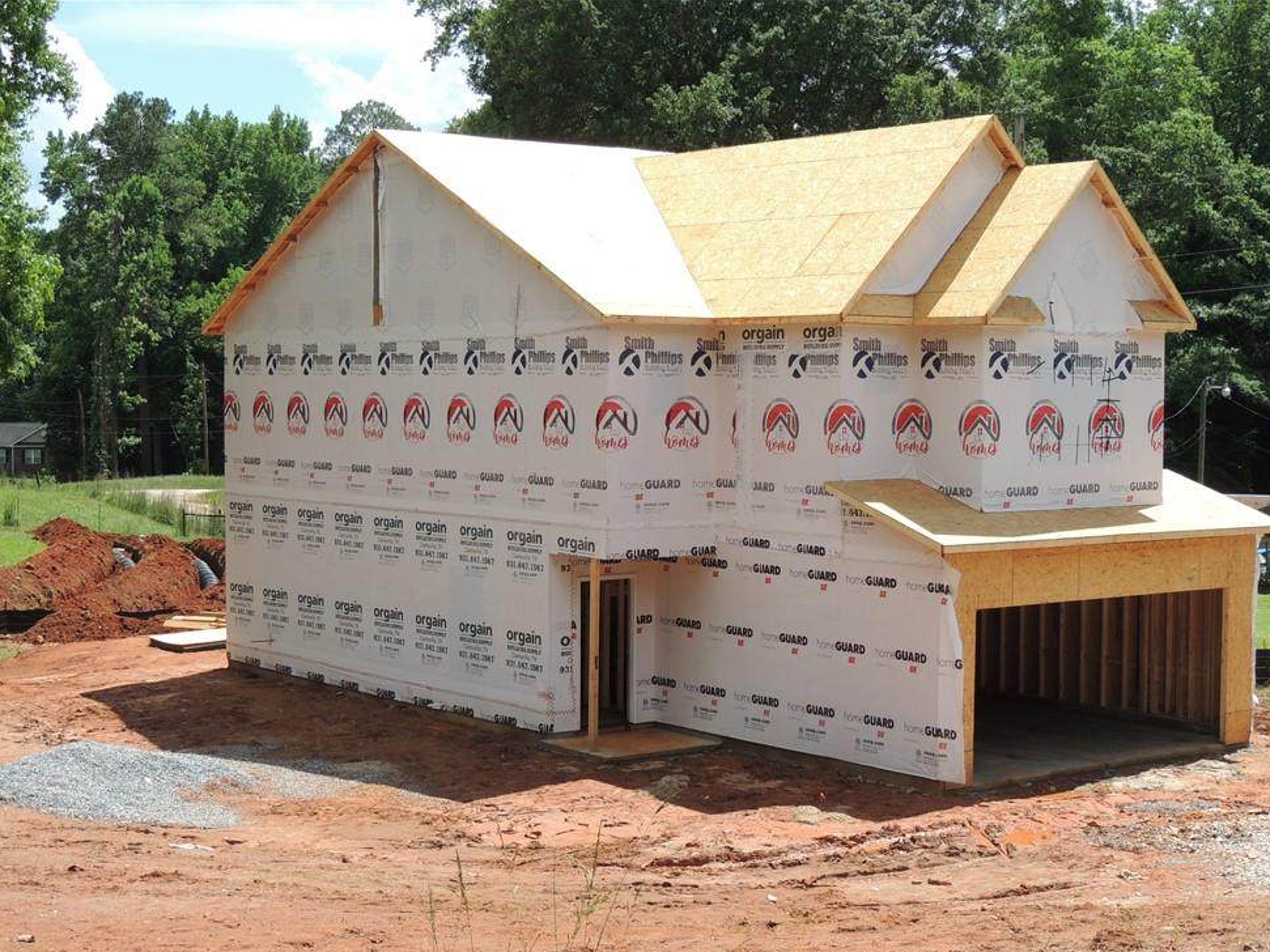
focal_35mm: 58
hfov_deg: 33.2
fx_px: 2128
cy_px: 501
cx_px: 629
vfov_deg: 25.2
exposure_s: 1/640
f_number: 3.7
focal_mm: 9.8
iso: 100
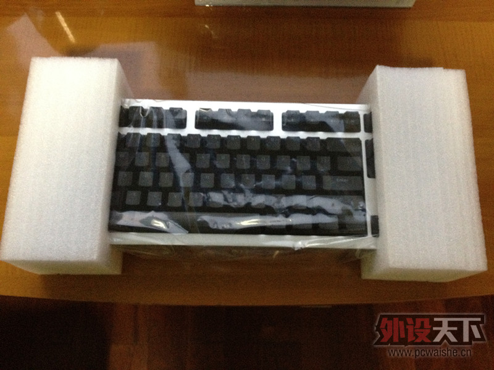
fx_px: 499
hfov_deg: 52.6
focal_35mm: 35
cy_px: 185
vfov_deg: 40.7
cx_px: 247
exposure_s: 1/15
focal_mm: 4.28
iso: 500
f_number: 2.4
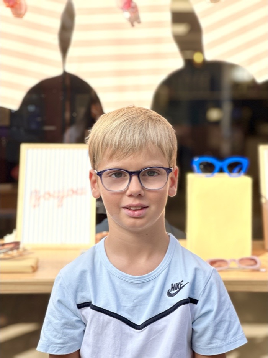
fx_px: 795
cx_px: 134
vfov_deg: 25.3
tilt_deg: -2.9
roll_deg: -1.0
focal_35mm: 77
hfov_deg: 19.1
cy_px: 179
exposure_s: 1/228
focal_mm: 9
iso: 32
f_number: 2.8
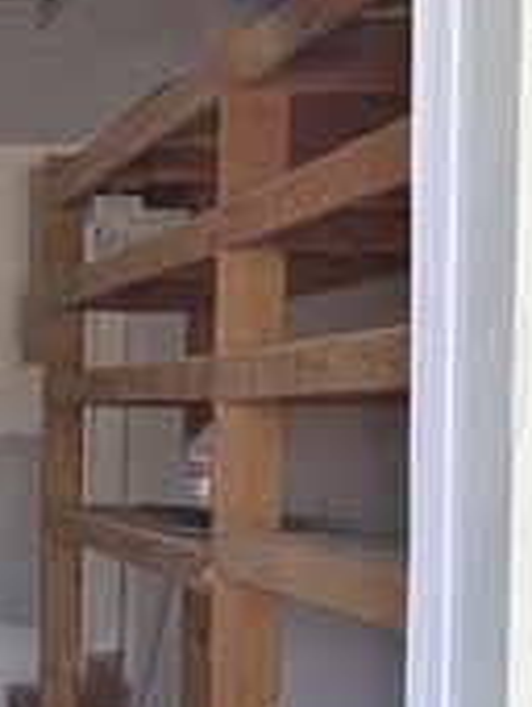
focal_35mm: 94
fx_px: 1921
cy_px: 418
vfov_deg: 20.8
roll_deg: -0.1
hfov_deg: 14.1
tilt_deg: -1.3
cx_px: -395
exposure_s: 1/609
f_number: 1.78
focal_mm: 6.76
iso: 80
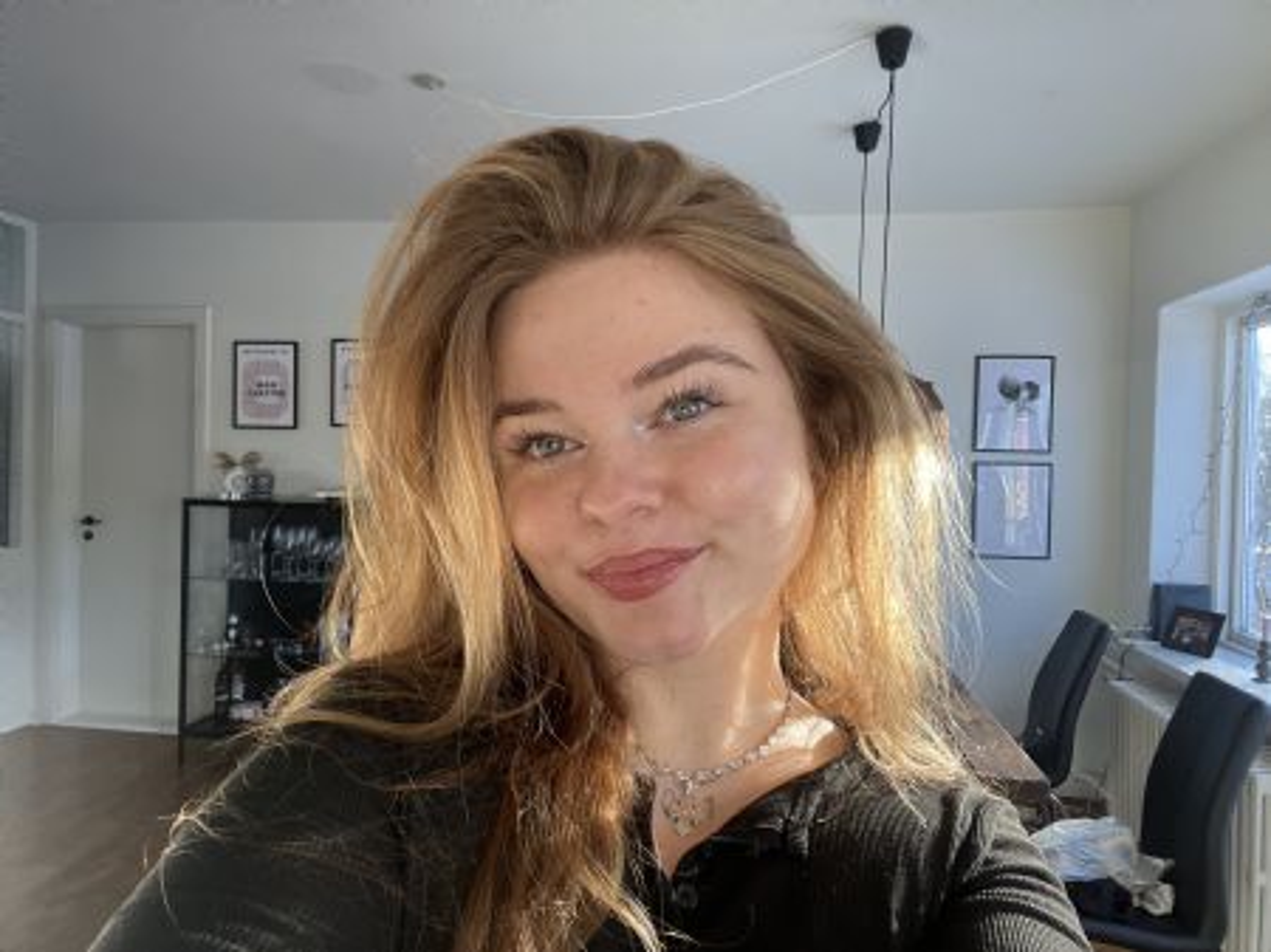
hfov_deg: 74.0
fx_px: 844
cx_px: 636
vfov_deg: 58.8
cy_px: 476
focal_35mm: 23
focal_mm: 2.71
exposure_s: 1/113
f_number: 2.2
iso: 100
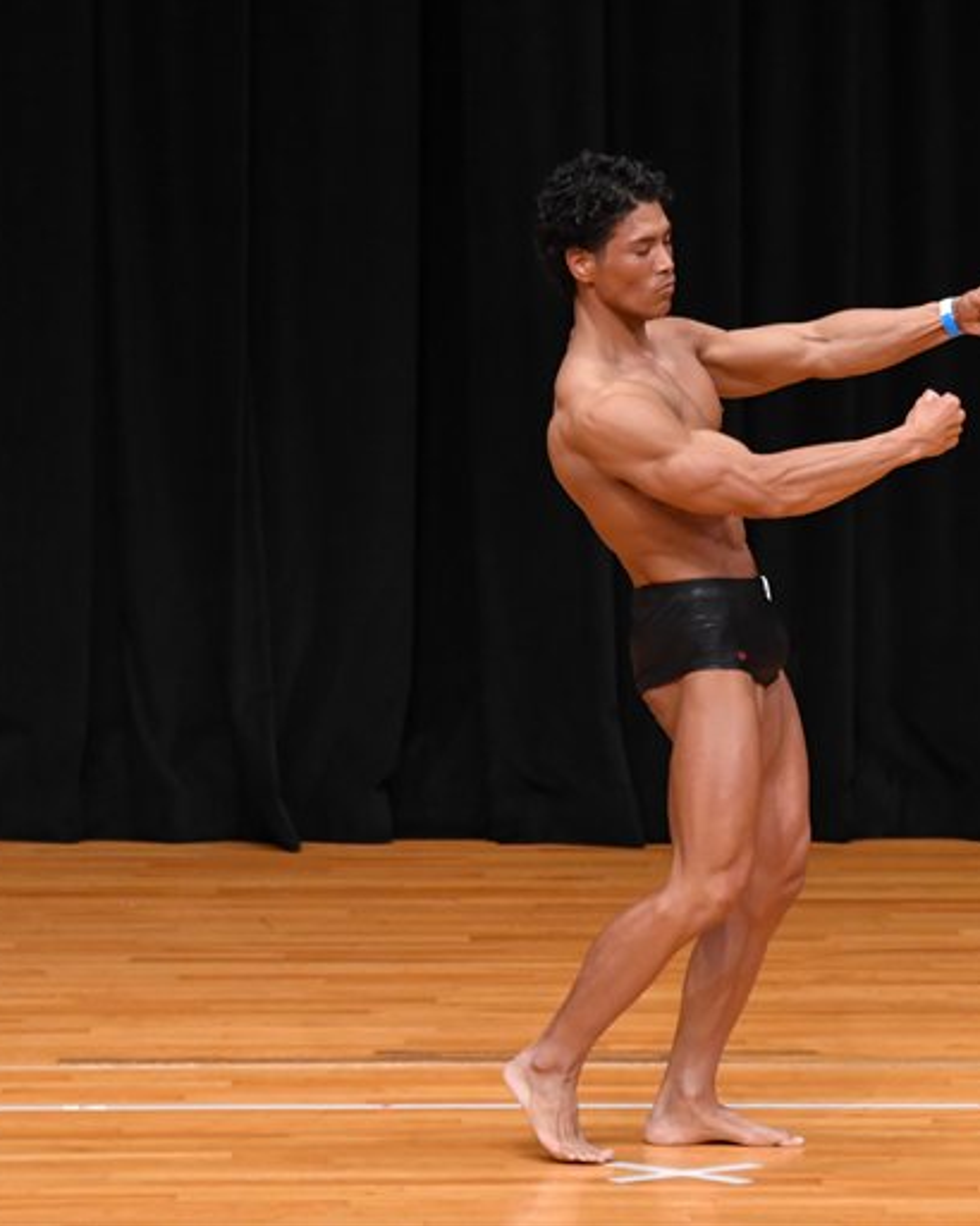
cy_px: 612
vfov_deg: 4.8
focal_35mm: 404
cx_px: 699
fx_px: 14656
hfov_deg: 3.8
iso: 3200
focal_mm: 190
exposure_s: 1/400
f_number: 5.6
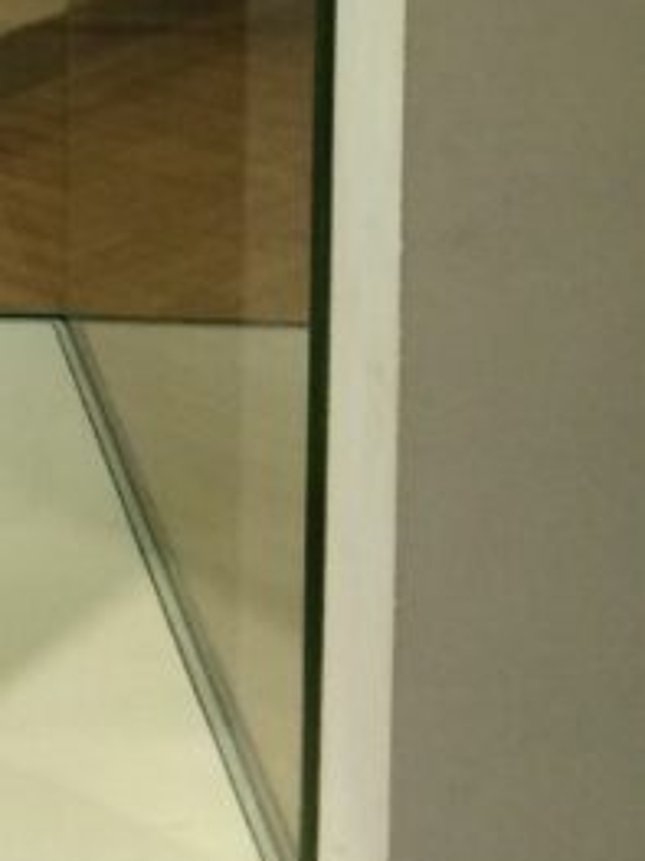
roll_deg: -0.2
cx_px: -576
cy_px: -504
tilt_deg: -7.8
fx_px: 2810
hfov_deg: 11.9
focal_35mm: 113
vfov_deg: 15.7
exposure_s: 1/30
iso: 160
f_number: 2.2
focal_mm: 4.15
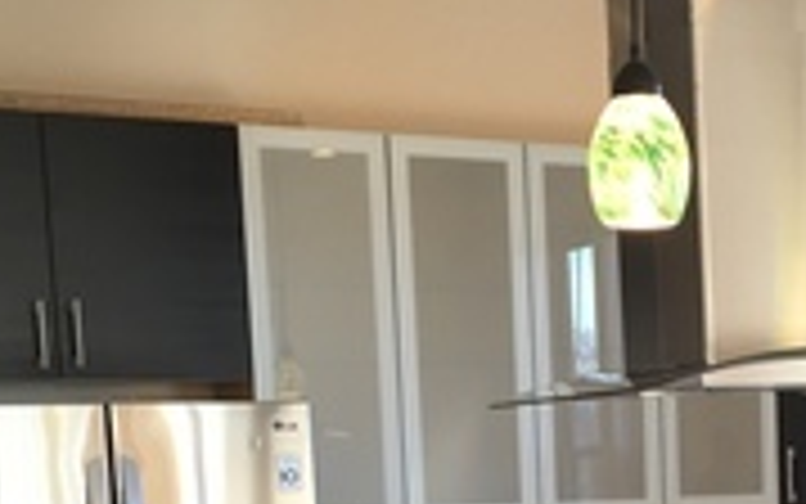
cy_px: 688
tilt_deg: -6.8
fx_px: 1890
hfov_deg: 23.6
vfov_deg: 14.5
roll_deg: +2.2
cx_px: 682
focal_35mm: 86
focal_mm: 4.15
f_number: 2.2
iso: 32
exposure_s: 1/30
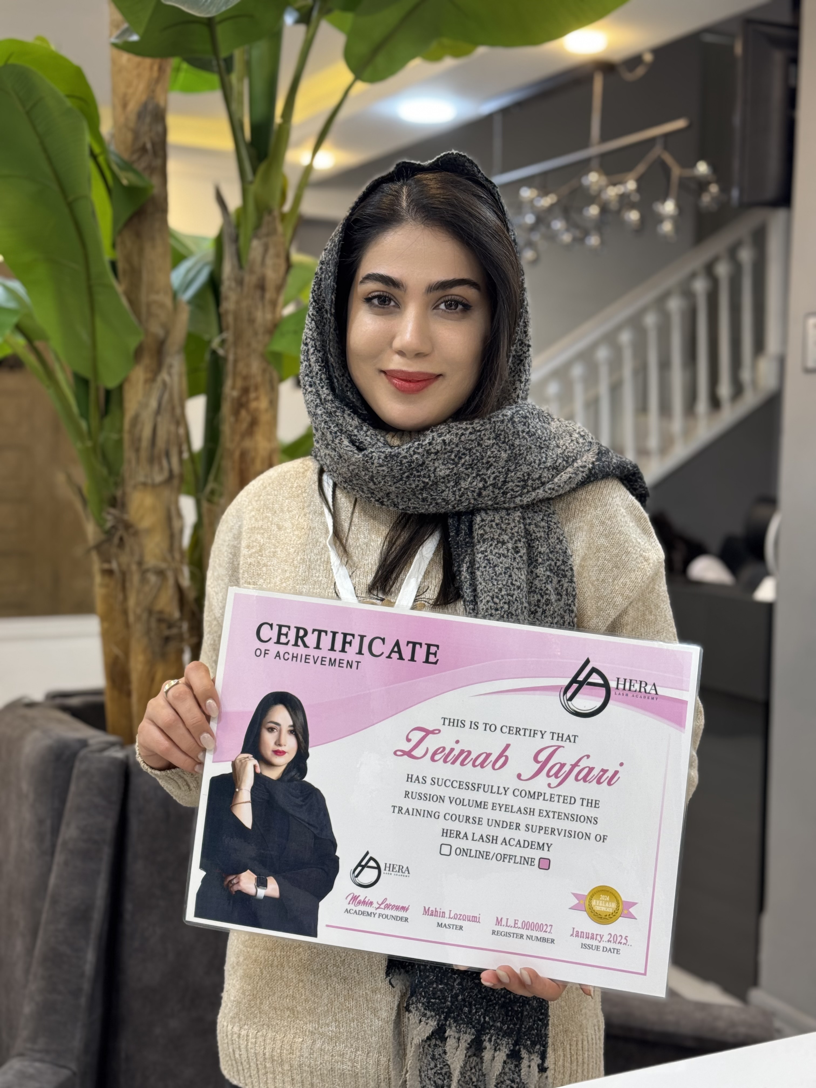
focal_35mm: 48
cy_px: 544
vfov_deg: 39.7
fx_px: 1509
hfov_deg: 30.3
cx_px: 408
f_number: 1.78
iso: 50
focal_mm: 6.76
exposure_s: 1/50
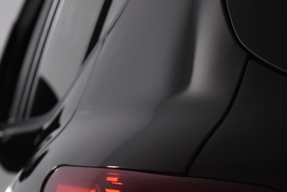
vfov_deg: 4.3
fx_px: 2536
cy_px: 232
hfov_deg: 6.5
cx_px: 242
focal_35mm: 318
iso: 1600
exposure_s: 1/250
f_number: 4
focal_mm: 70
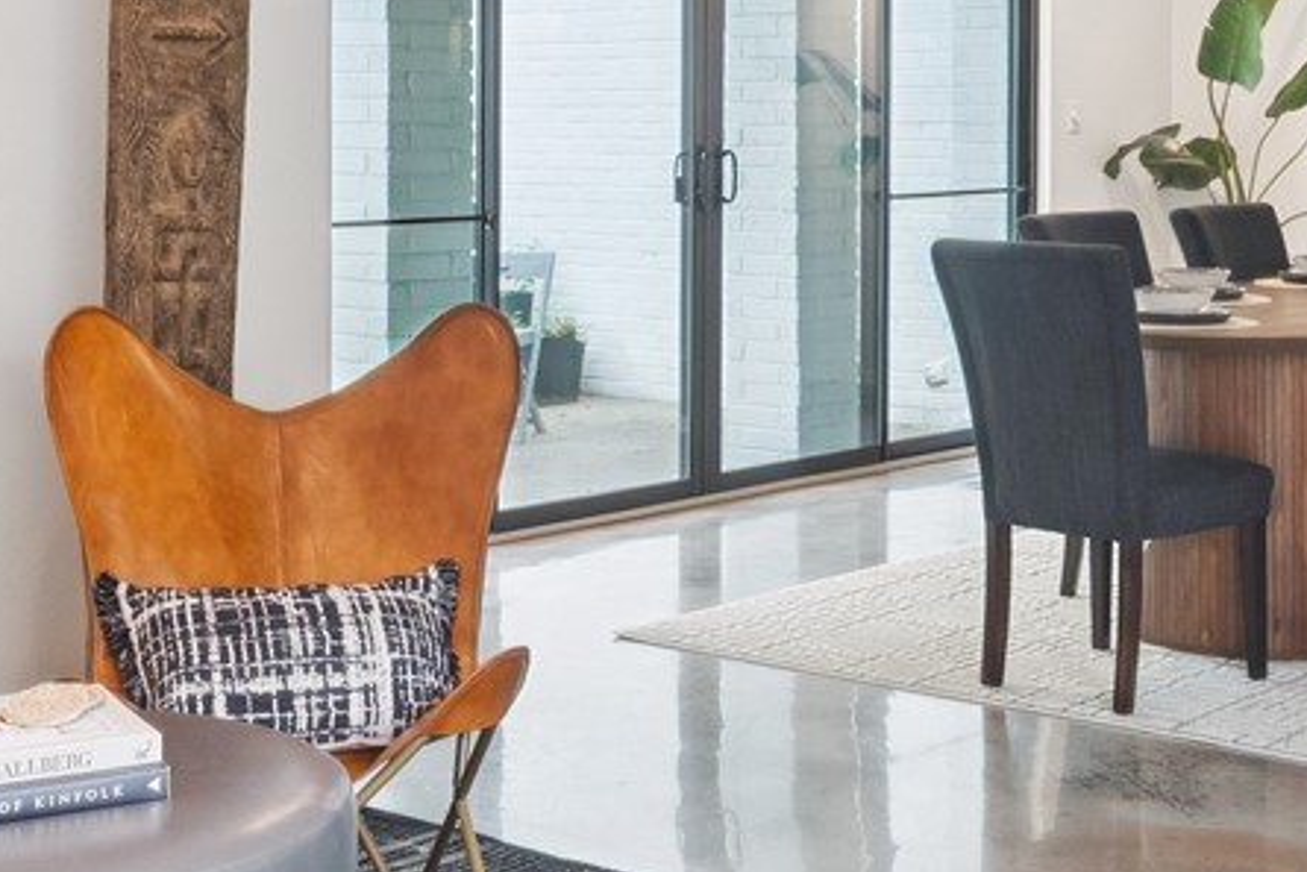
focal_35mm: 64
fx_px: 2324
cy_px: 148
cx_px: 808
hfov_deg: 31.3
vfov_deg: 21.0
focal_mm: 14
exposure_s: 1/8
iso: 640
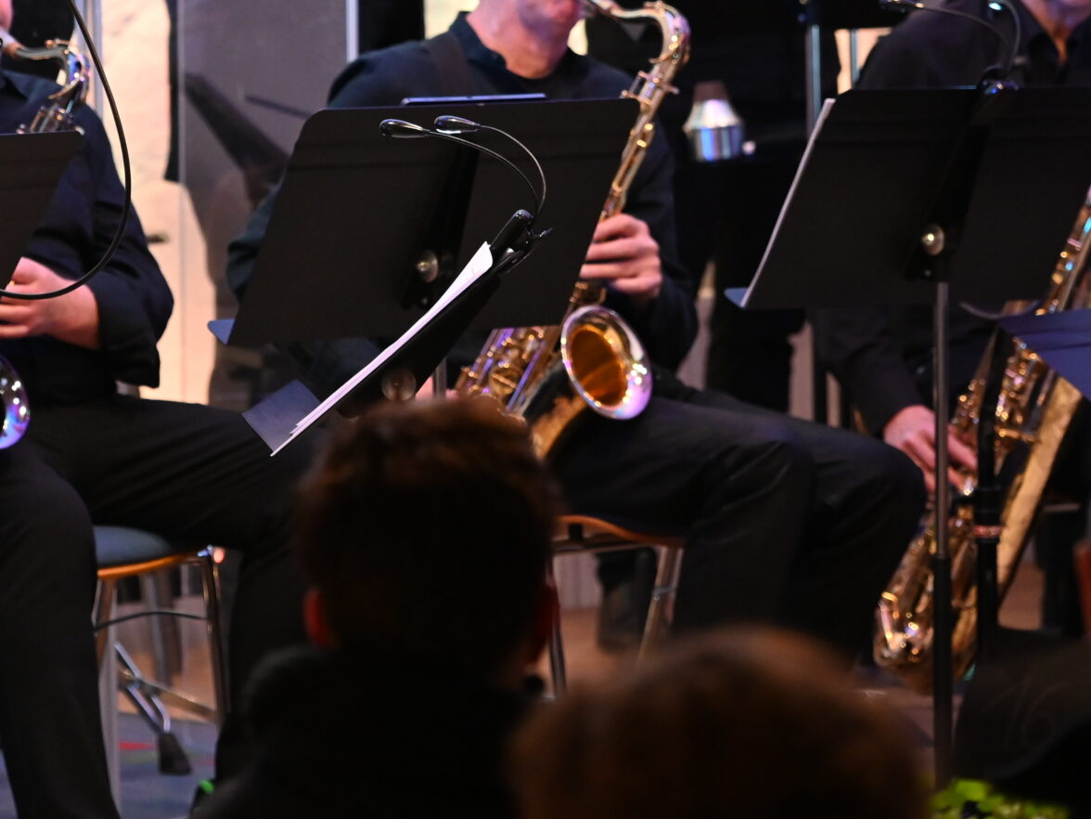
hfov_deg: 7.9
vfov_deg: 5.9
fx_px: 7911
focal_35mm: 251
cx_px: 393
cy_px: 41
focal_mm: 120
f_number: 4
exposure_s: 1/100
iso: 3200
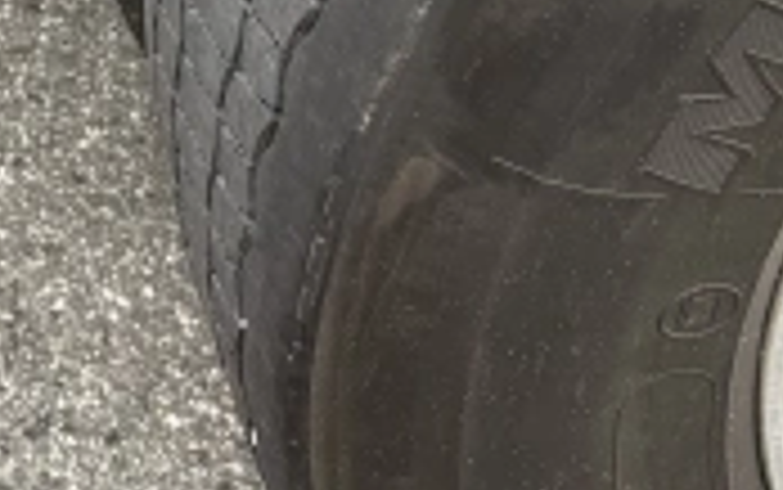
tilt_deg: -29.8
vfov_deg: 9.2
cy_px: -728
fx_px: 2712
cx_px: -252
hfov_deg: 15.6
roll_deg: +1.3
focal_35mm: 127
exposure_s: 1/242
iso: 64
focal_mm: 5.96
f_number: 1.6
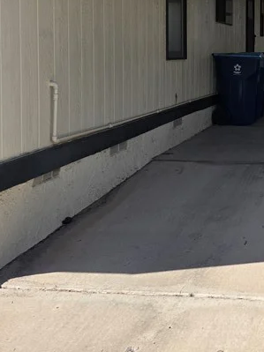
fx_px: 600
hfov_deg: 23.1
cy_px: 101
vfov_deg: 32.3
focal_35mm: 59
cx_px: 300
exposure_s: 1/619
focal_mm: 6.3
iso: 12
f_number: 1.7
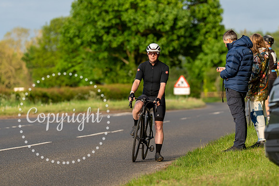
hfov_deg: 9.5
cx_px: 152
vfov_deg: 6.3
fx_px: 1684
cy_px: 85
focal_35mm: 217
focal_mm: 200
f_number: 4
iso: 640
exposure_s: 1/1000
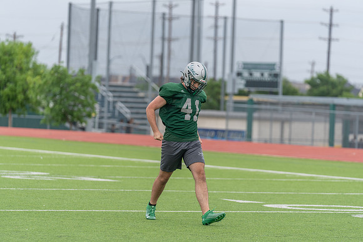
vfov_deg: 6.9
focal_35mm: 200
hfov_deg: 10.3
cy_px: 121
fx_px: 2017
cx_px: 182
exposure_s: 1/1250
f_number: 3.5
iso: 250
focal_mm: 200
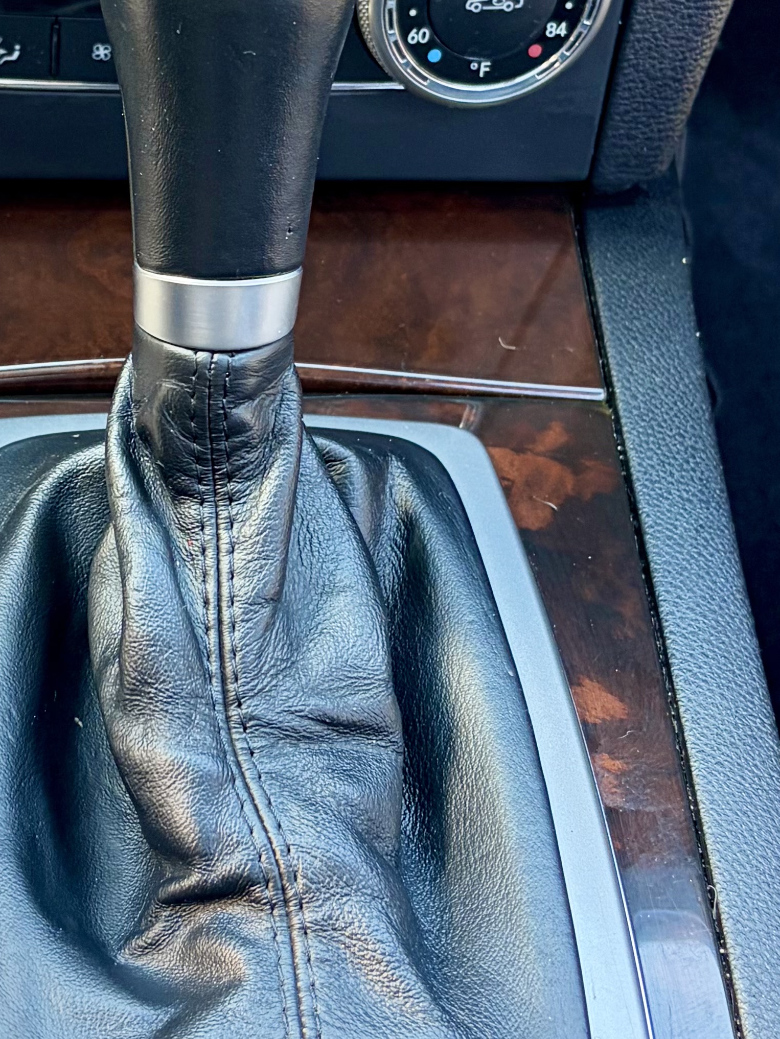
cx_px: 237
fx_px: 2193
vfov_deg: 26.4
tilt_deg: -44.0
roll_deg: -9.1
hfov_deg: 20.1
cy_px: 266
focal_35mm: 73
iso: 160
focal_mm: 5.96
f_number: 1.6
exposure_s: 1/60
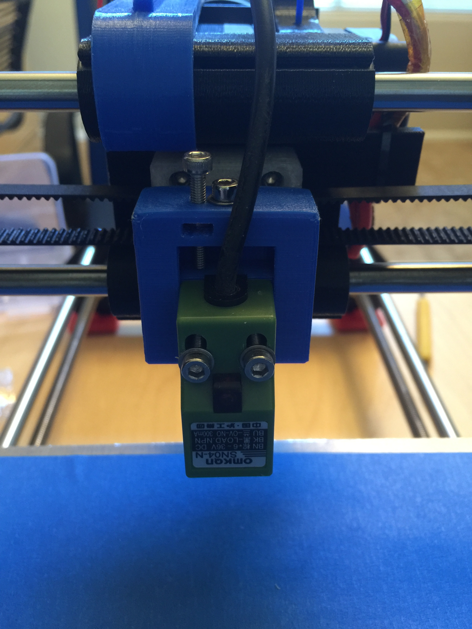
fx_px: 527
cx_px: 236
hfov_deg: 48.2
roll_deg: -0.1
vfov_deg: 61.7
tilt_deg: -32.4
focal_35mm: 29
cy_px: 314
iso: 125
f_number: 2.2
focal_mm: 4.15
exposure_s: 1/8
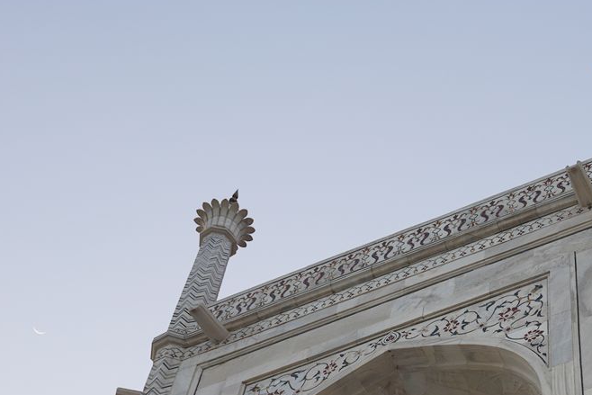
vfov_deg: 17.4
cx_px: 636
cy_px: 534
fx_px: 1201
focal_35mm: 73
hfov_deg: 25.8
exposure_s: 1/100
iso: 100
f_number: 5
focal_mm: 24
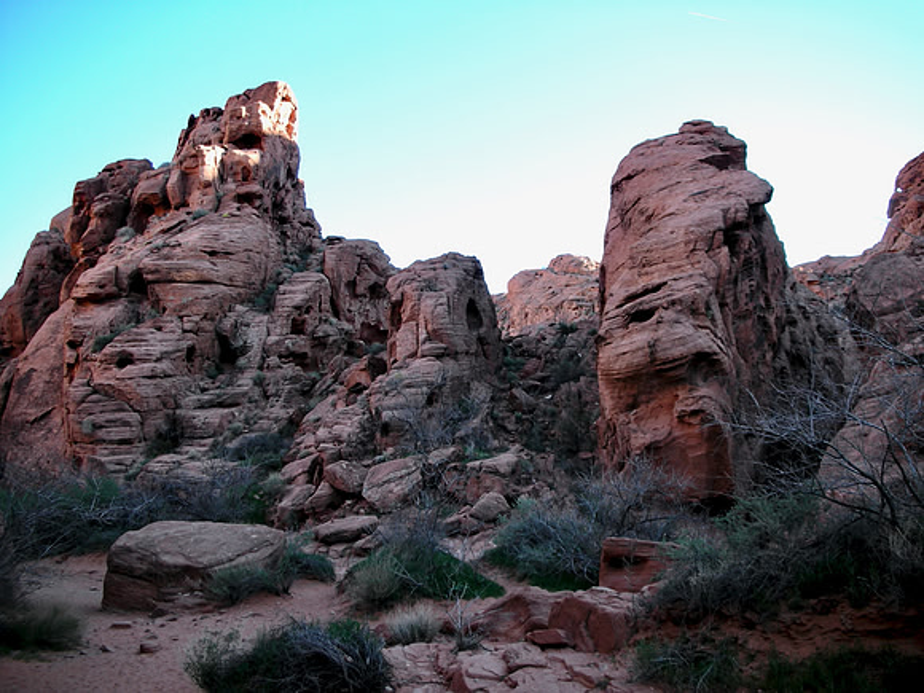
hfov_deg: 52.6
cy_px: 346
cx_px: 462
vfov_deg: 40.7
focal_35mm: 35
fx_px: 934
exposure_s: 1/97.6
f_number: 3
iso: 50
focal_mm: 5.8
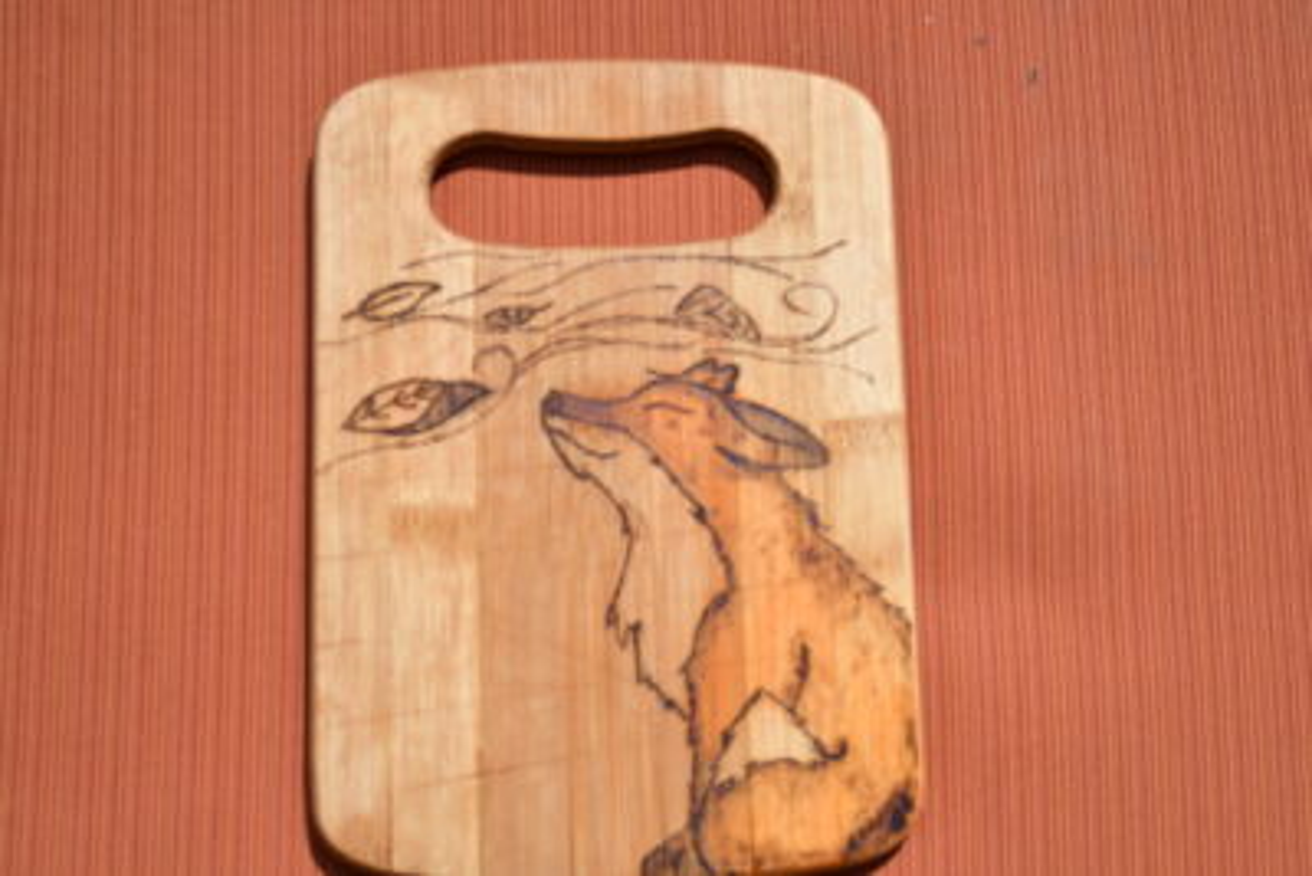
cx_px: 656
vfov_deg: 22.6
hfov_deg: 33.4
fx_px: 2187
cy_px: 438
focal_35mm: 60
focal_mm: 40
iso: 200
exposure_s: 1/2000
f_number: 5.3
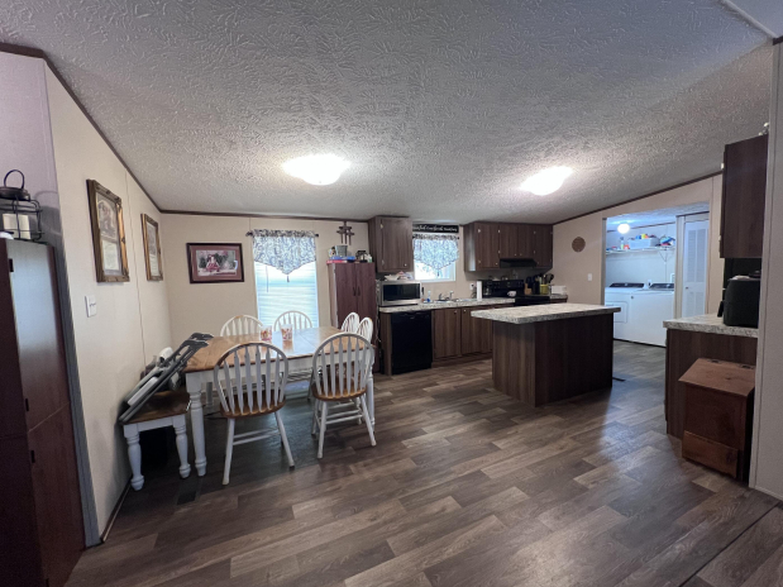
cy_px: 299
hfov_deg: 102.0
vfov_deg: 85.6
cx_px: 408
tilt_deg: -5.8
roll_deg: +1.5
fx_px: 317
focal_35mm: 14
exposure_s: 1/60
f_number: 1.8
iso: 200
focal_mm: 1.57
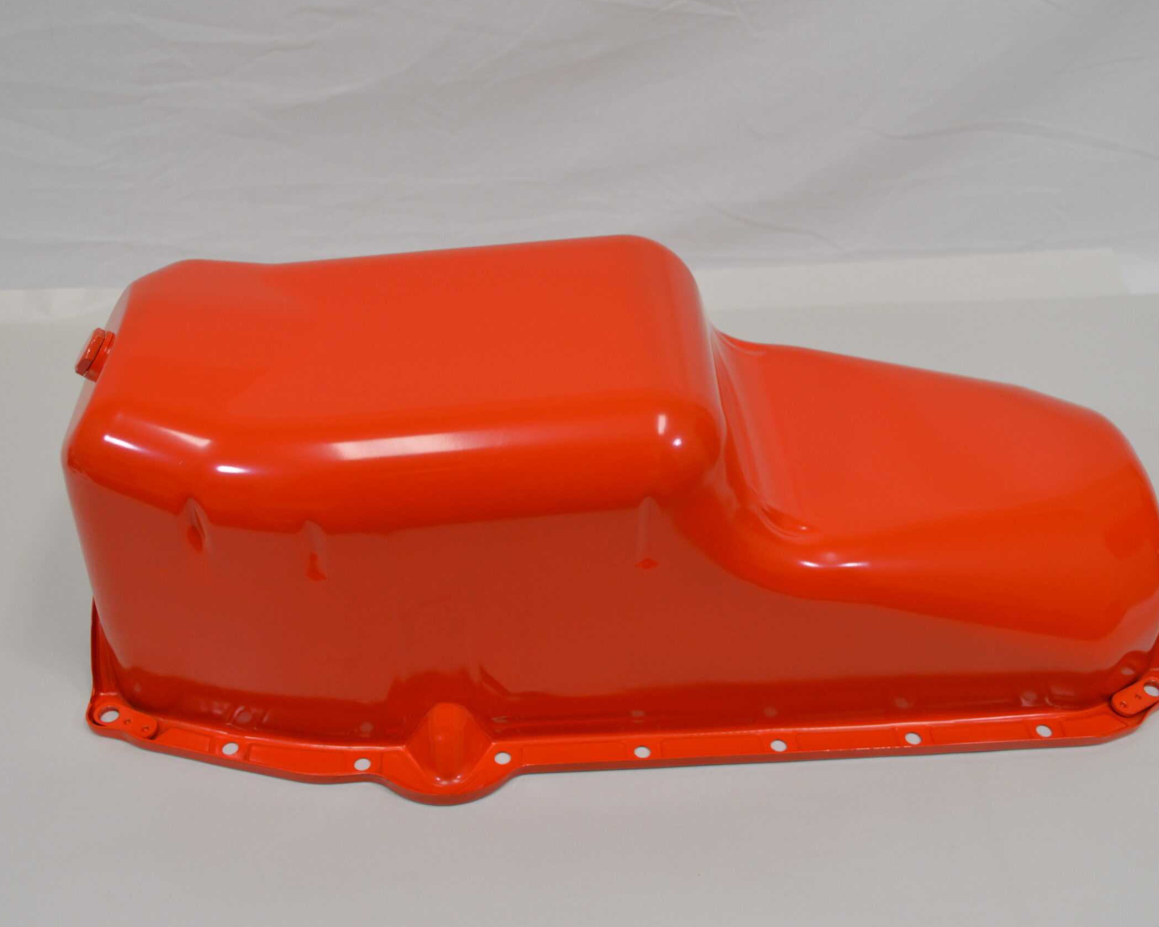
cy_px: 465
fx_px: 1406
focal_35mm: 41
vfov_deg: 36.5
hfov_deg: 44.8
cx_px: 590
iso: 400
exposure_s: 1/100
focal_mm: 24
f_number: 5
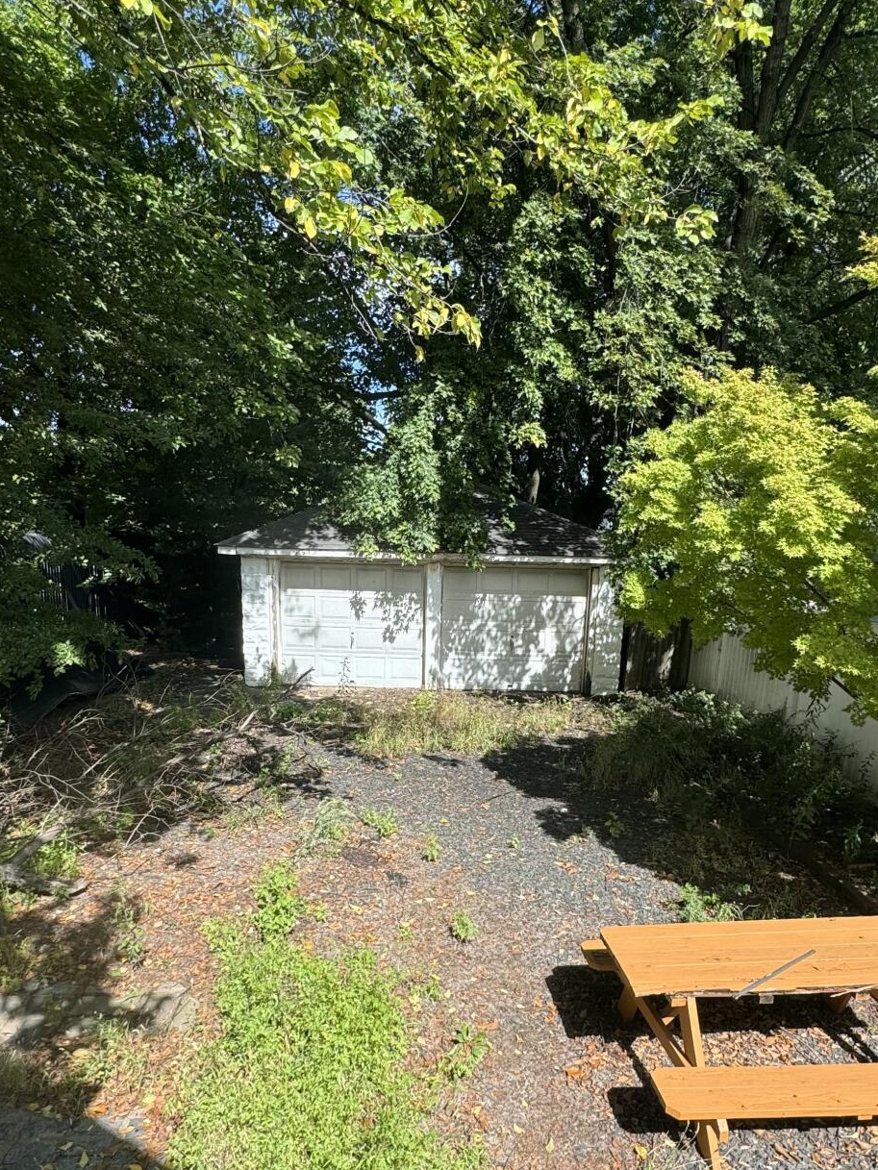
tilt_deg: -13.2
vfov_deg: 73.4
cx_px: 410
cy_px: 681
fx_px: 778
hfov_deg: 58.8
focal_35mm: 23
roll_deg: -0.6
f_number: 2.2
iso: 40
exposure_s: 1/812
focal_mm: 2.22
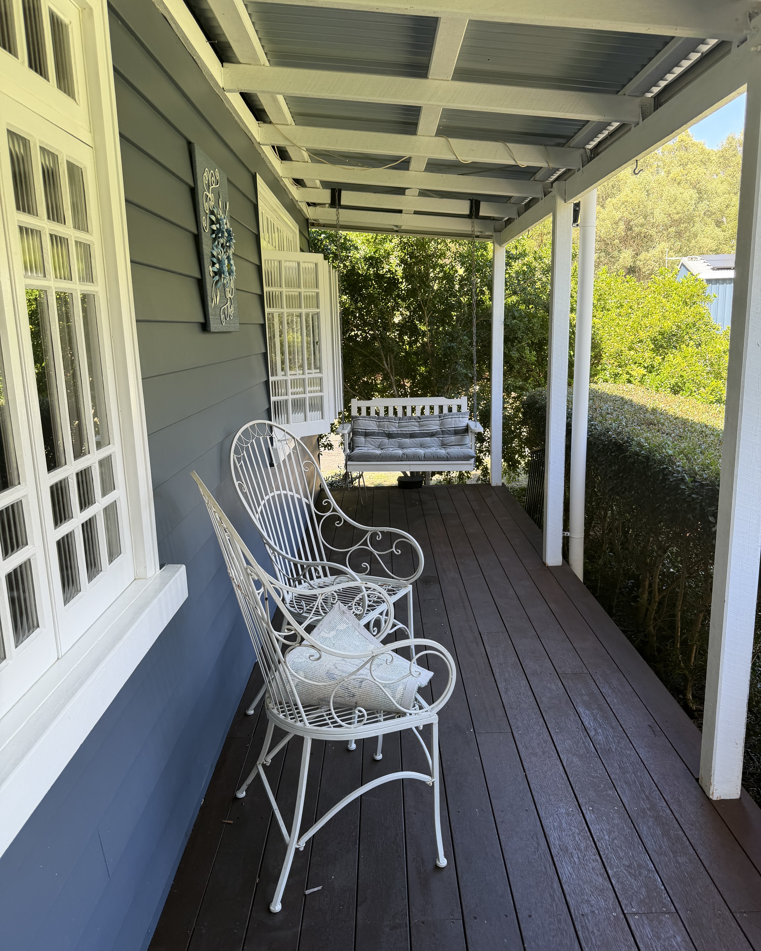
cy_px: 476
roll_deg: -0.5
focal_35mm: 25
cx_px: 380
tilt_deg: -11.7
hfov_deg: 56.8
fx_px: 704
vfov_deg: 68.1
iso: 80
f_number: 1.78
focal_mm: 6.76
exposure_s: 1/225
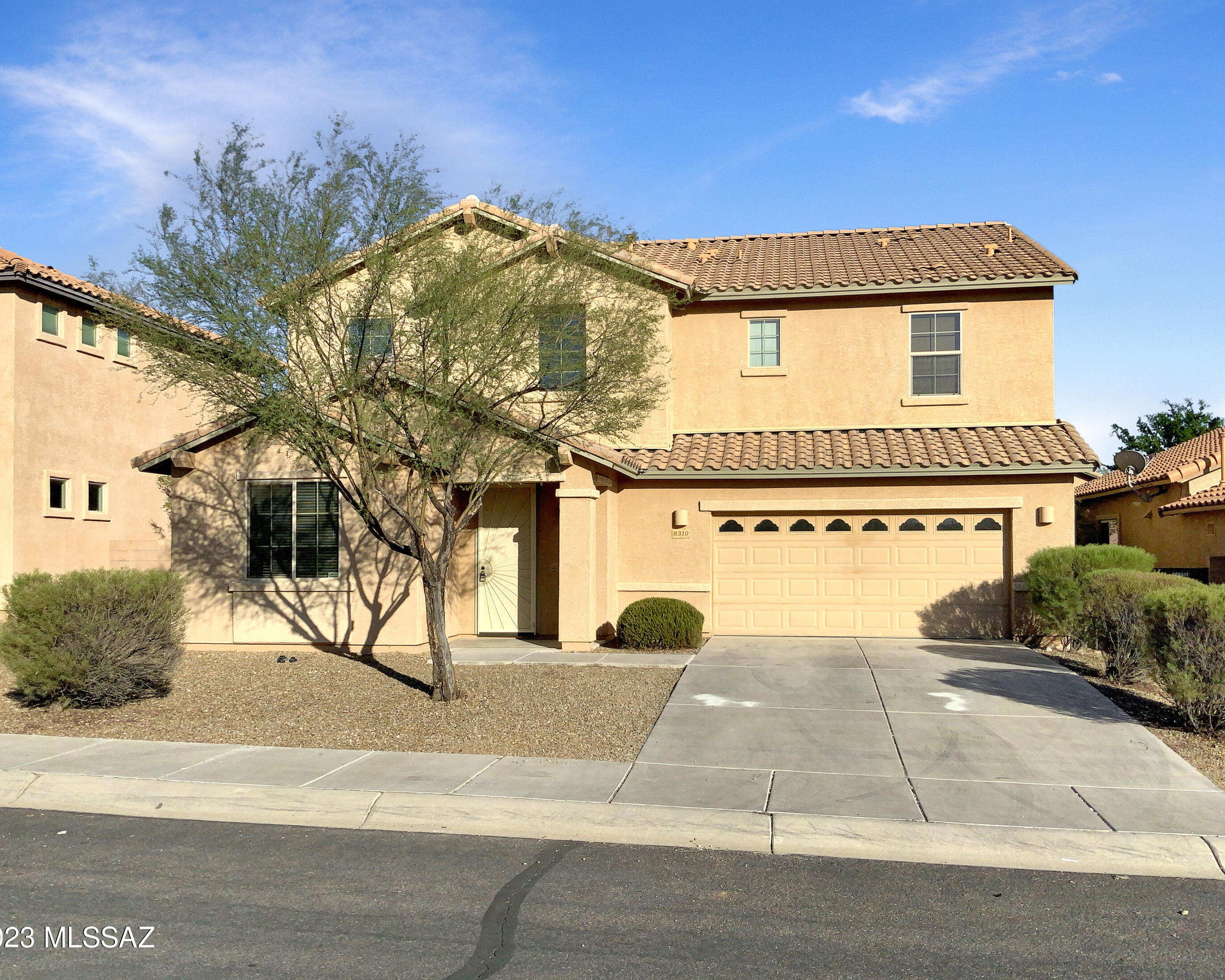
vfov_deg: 47.1
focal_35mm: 31
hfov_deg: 57.2
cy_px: 480
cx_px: 620
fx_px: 1124
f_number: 1.8
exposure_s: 1/2667
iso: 20
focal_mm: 3
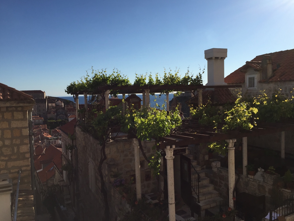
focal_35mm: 30
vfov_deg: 46.8
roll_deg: +1.8
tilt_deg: -3.4
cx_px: 150
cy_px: 109
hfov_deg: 60.0
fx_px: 255
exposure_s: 1/2639
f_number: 2.2
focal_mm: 4.15
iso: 32
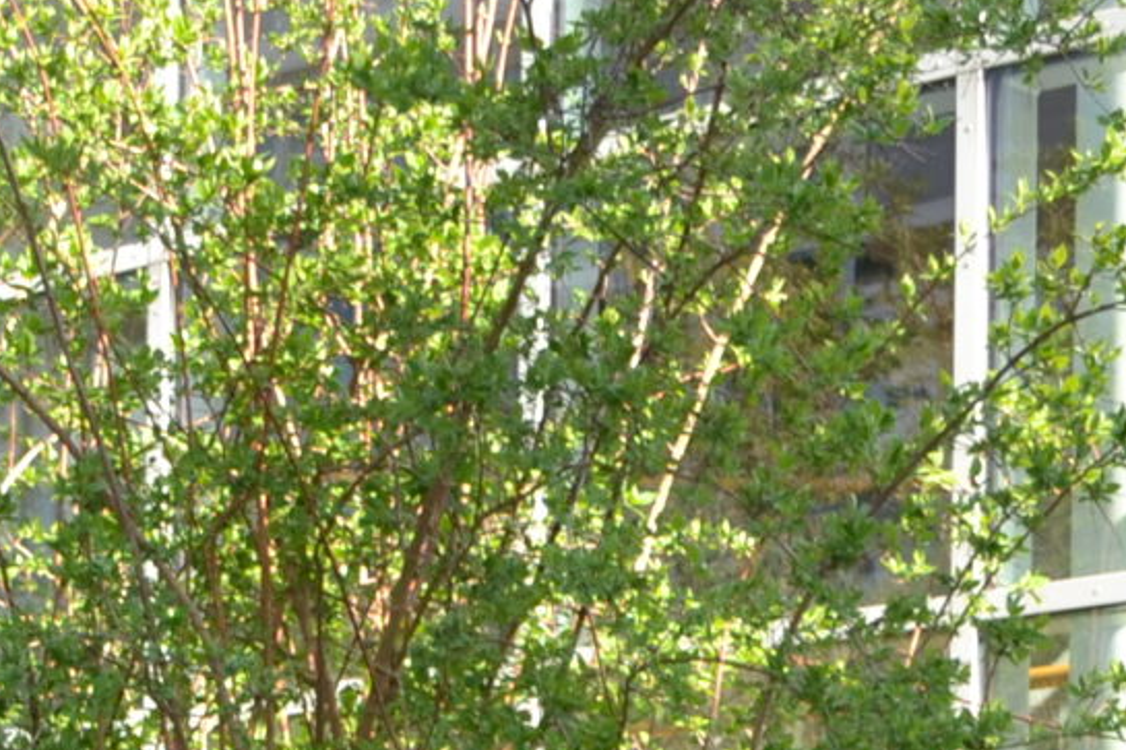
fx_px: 4409
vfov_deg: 8.9
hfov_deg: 14.1
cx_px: -194
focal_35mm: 141
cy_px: 1685
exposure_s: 1/125
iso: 110
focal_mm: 20
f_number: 4
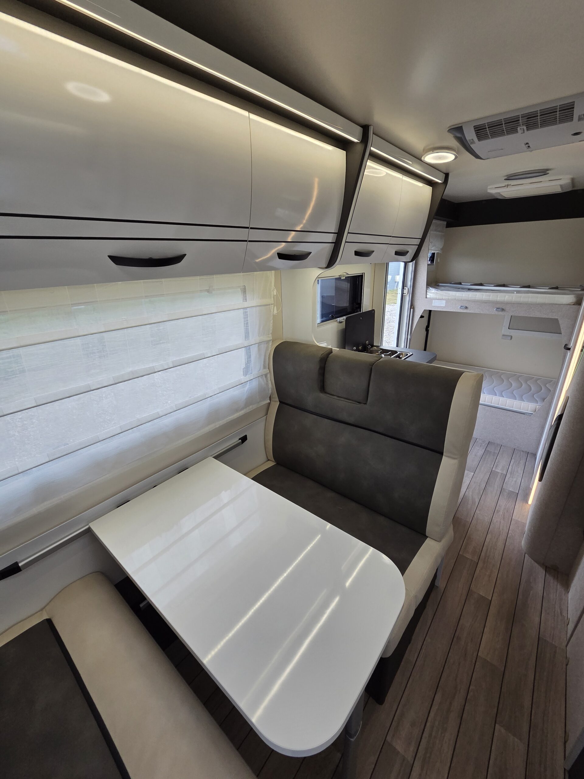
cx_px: 292
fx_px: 292
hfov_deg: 89.9
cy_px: 390
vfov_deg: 106.2
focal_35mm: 13
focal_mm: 2.2
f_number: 2.2
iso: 160
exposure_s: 1/359
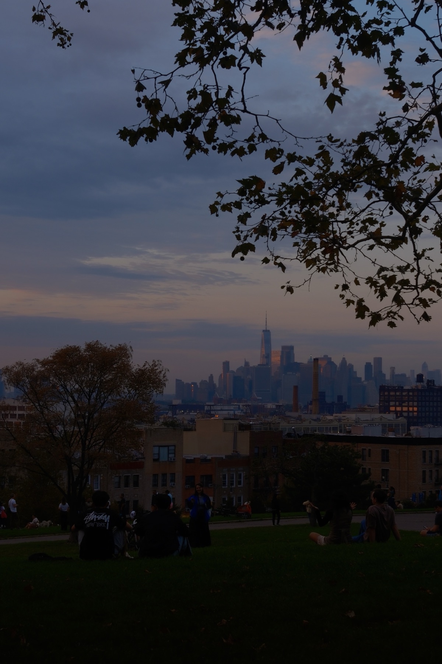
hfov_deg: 37.9
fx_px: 645
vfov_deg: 54.4
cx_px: 221
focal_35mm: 35
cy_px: 332
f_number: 6.4
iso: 64
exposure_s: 1/30
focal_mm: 23
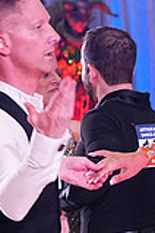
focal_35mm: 384
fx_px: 2480
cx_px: 148
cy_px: 300
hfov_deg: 3.6
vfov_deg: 5.3
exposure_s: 1/400
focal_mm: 70
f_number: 4.5
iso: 3200
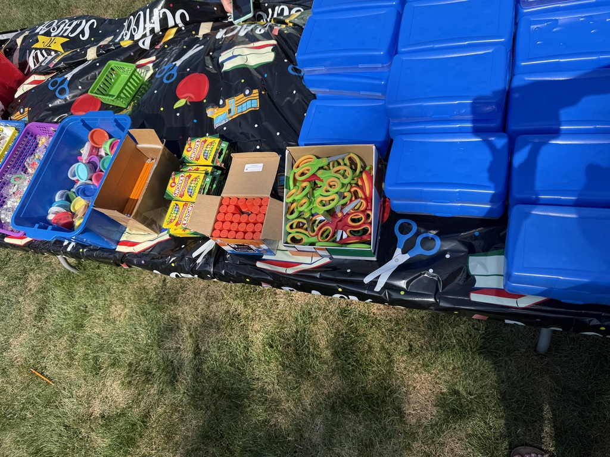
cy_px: 228
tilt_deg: -58.1
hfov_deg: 71.6
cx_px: 305
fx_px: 423
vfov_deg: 56.8
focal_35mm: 24
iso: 80
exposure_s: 1/3425
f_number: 1.78
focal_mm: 6.76
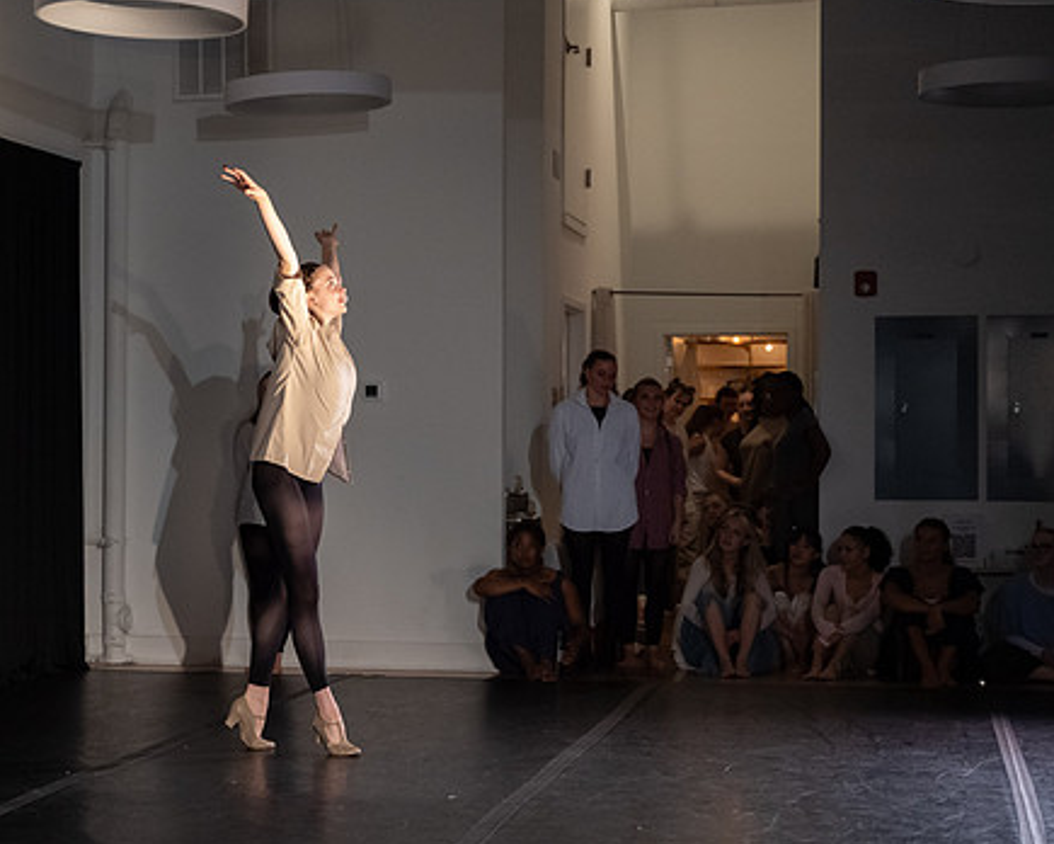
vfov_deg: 19.7
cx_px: 371
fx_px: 2433
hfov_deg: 24.3
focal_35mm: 78
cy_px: 452
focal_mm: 62
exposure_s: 1/400
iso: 6400
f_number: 3.2
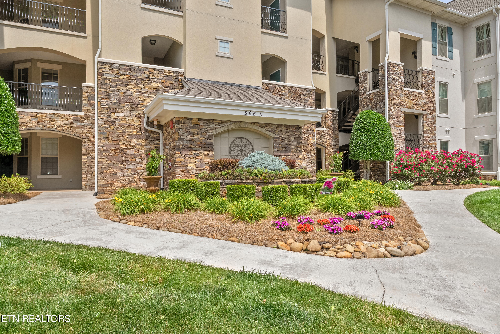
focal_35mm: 24
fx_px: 326
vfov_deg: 54.1
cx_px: 250
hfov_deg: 74.9
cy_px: 167
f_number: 8
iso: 400
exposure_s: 1/1000
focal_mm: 23.5
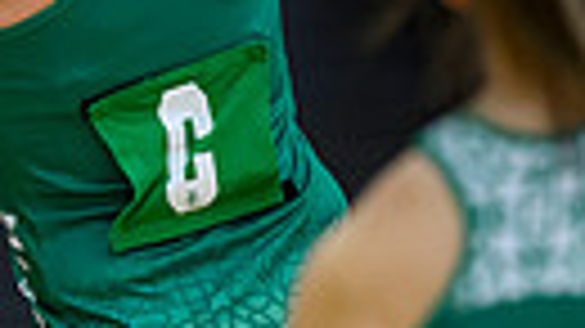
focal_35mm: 1033
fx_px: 16017
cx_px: -681
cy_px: 267
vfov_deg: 1.2
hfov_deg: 2.1
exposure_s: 1/800
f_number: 4
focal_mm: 185
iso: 4000
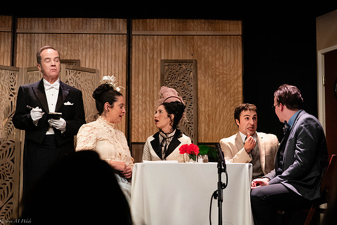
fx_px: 656
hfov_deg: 28.8
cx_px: 170
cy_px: 110
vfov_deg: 19.5
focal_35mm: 70
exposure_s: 1/400
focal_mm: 58
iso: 4000
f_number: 5
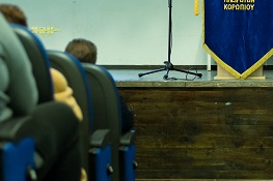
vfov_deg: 10.3
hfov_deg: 15.3
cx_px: 219
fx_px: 1008
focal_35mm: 133
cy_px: 55
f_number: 1.8
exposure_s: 1/100
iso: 2000
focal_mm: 50
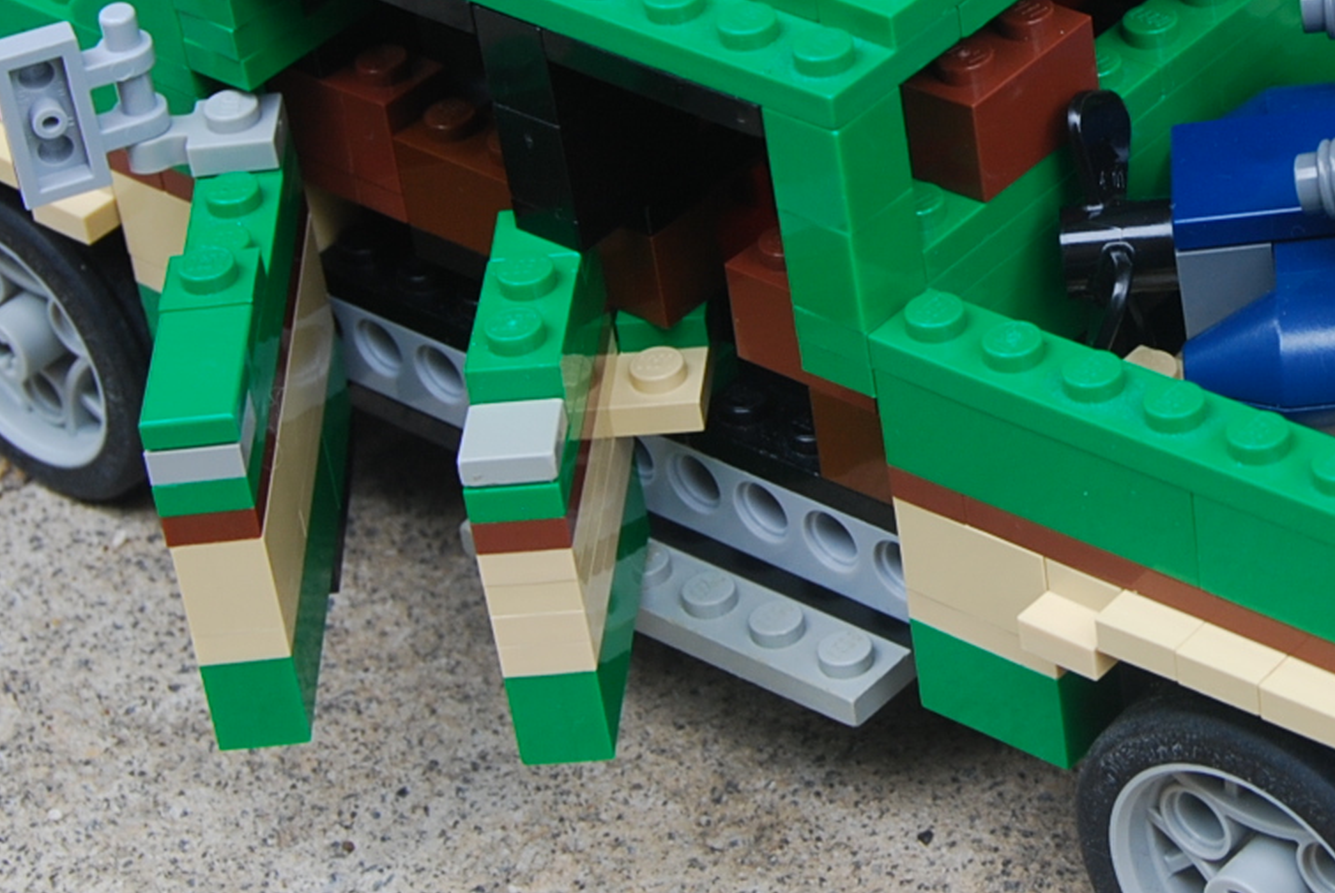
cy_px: 62
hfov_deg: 16.9
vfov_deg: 11.4
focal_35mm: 119
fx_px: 4428
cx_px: 1171
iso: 200
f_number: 8
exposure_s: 1/60
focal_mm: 31
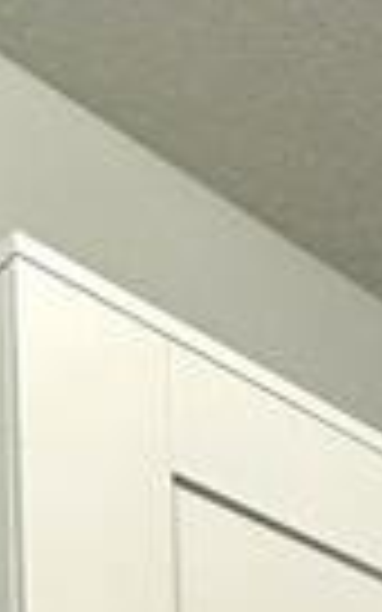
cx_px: 1092
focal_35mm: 87
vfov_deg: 15.6
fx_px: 1449
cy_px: 1390
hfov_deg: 10.9
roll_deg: +0.9
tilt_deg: -1.3
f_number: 2.2
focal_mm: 2.22
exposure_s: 1/120
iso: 160
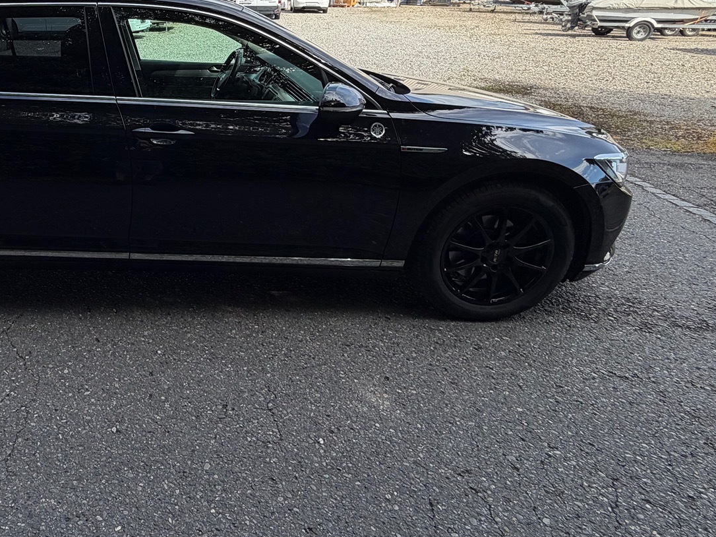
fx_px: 538
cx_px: 133
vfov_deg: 51.8
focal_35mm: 26
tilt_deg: -19.7
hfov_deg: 61.2
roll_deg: -0.4
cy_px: 169
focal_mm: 2.22
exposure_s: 1/726
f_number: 2.2
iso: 40
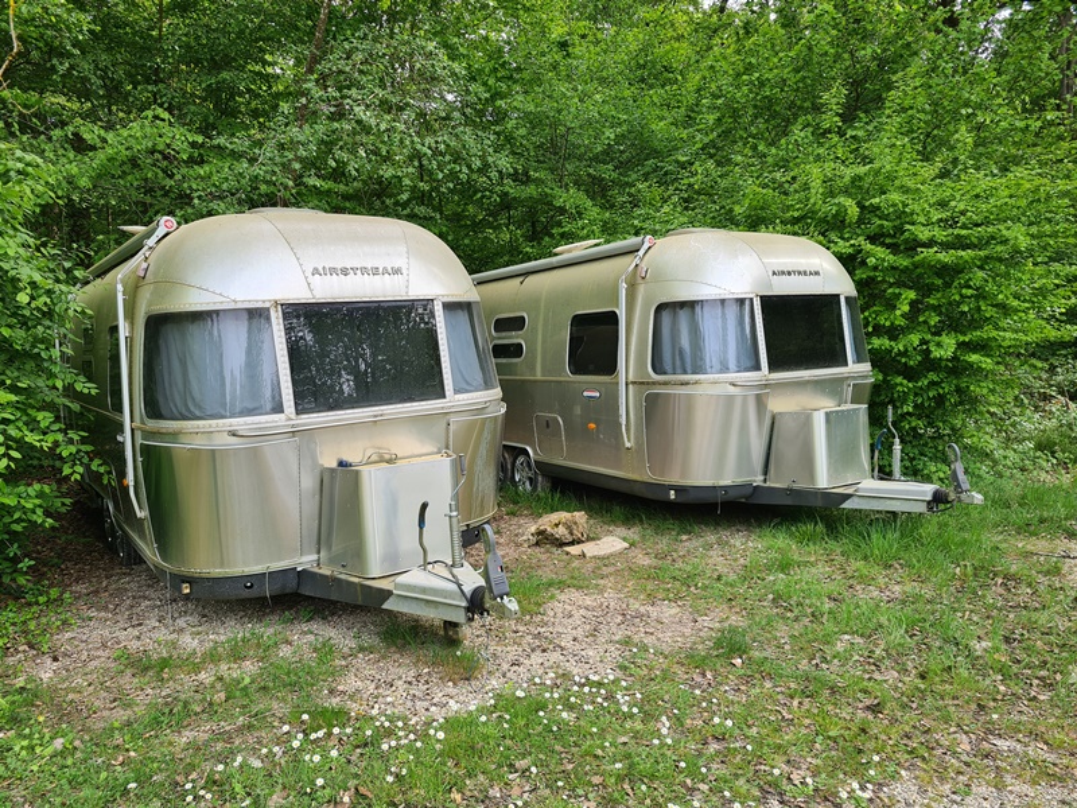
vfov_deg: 53.1
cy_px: 404
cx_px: 538
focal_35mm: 26
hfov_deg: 67.3
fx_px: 809
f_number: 1.8
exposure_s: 1/474
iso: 50
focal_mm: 5.4
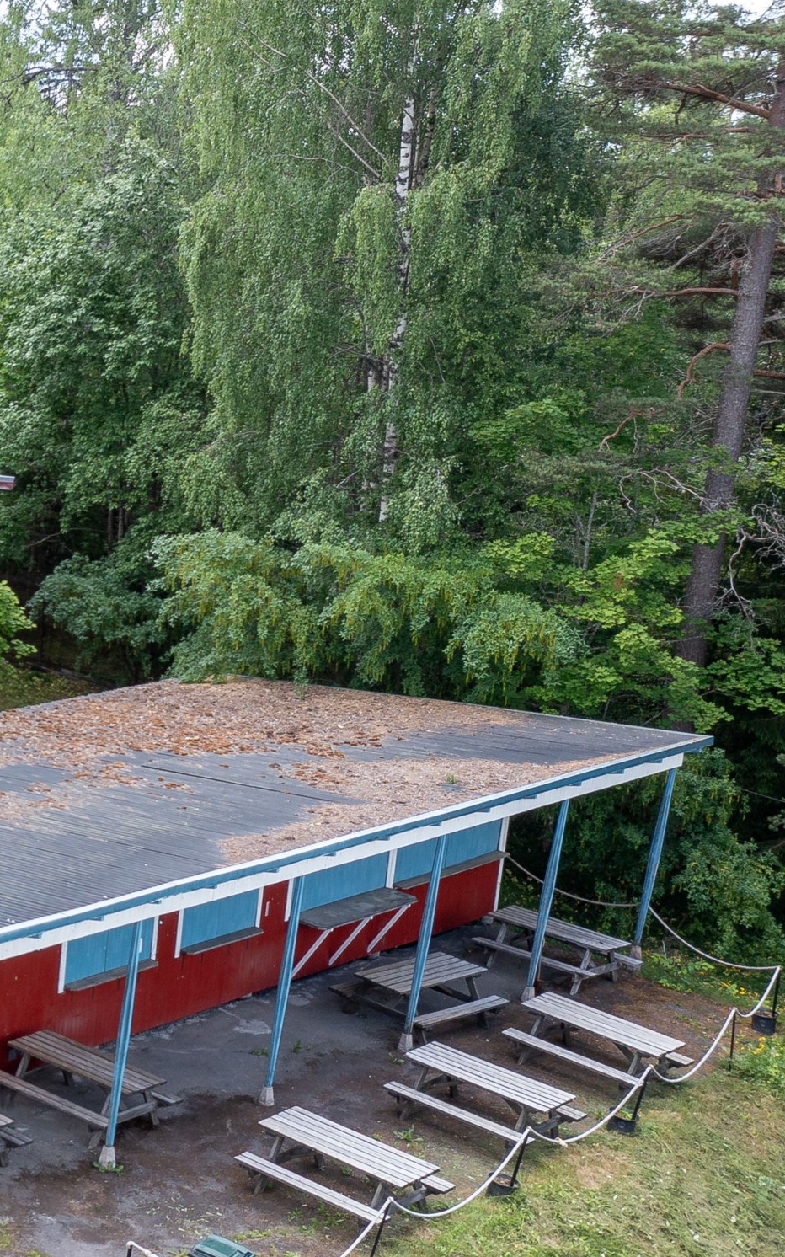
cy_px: 565
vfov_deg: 32.9
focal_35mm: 62
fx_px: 2123
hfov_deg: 17.9
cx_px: -510
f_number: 4.5
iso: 100
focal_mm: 10.26
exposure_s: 1/100
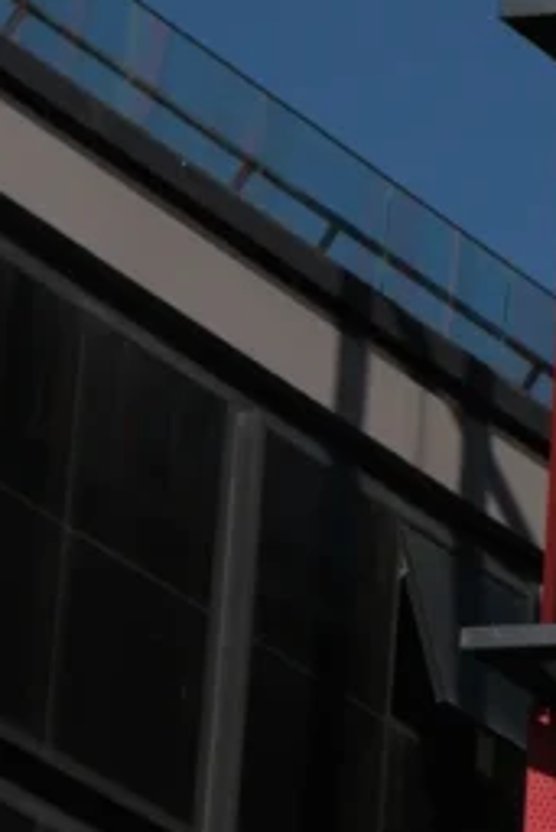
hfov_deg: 4.1
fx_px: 7773
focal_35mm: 336
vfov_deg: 6.1
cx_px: 1026
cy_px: -211
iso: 200
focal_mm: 56
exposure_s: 1/4096
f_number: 4
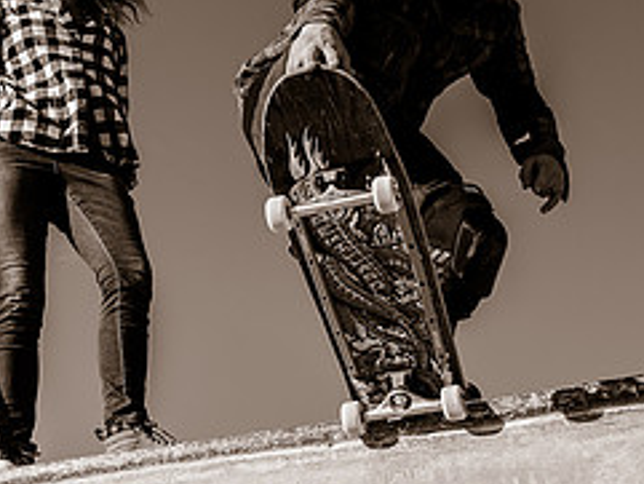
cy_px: 60
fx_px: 1303
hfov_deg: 27.2
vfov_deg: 20.7
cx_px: 128
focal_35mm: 70
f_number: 7.1
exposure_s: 1/640
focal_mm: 28
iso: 200
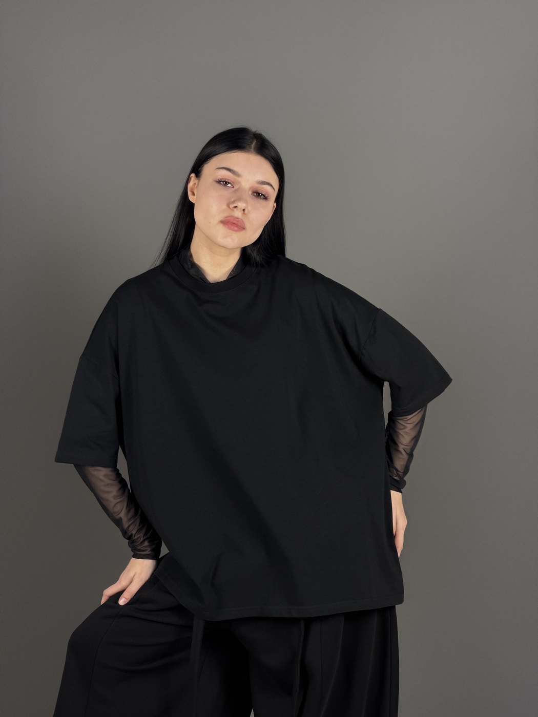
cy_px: 358
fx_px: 2072
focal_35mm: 100
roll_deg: -2.3
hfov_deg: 14.8
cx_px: 269
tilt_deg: -3.5
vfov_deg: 19.6
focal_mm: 16.89
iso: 125
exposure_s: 1/100
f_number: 2.8
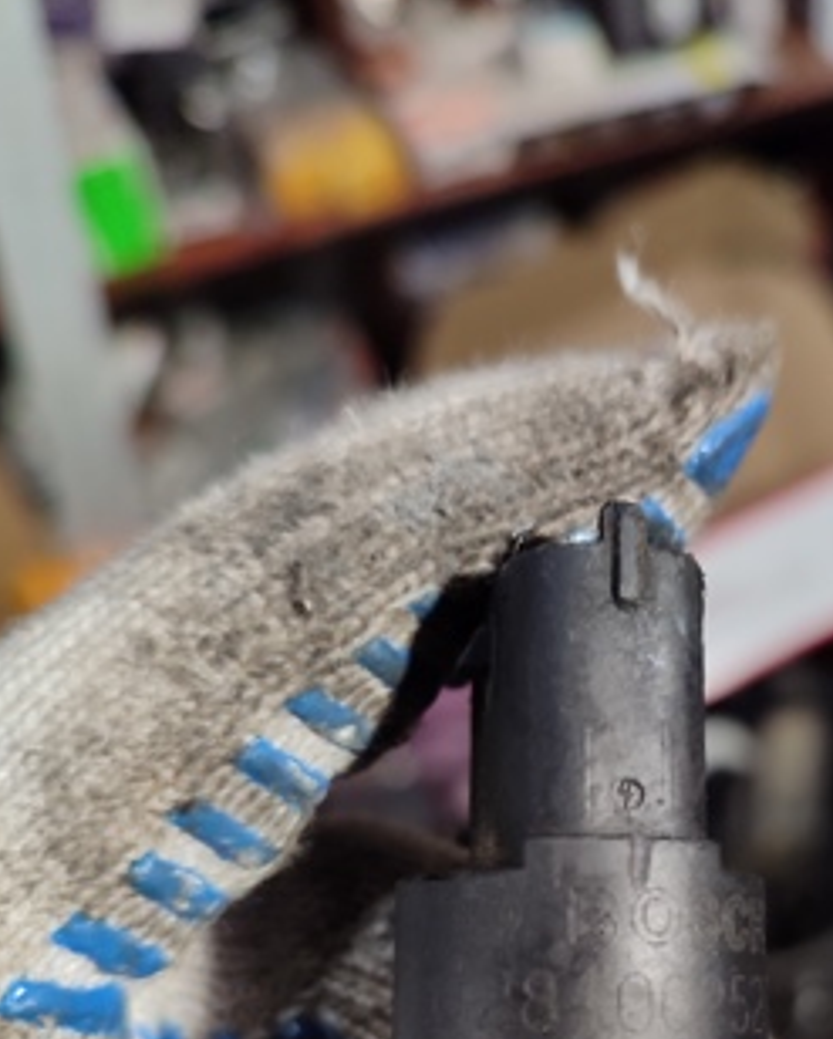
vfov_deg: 46.4
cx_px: 597
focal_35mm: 38
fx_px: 1169
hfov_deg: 38.5
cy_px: 766
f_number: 1.89
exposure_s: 1/20
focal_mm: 5.95
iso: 541
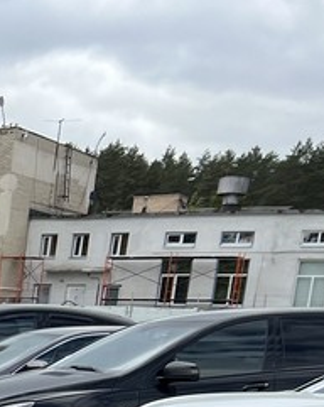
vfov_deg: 16.0
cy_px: 642
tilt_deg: -13.9
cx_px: -488
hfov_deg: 11.4
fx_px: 1298
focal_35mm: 108
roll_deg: -1.8
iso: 50
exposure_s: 1/3257
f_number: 1.5
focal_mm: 5.7
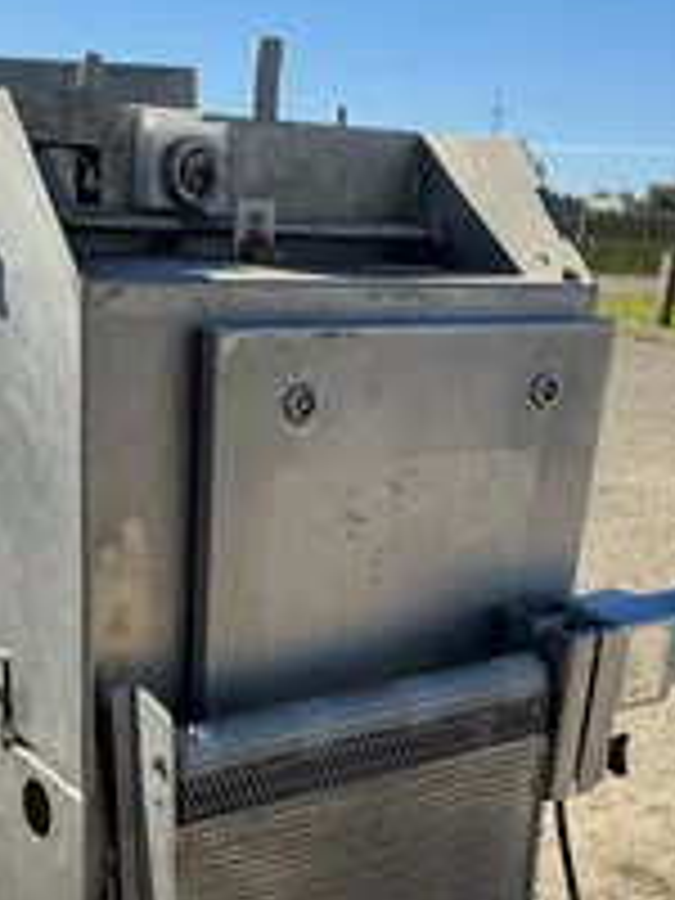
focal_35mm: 48
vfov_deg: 37.6
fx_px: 1248
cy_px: 770
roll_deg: -1.6
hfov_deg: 30.1
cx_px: 230
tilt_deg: -23.4
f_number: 1.78
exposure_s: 1/3413
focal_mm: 6.86
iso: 80
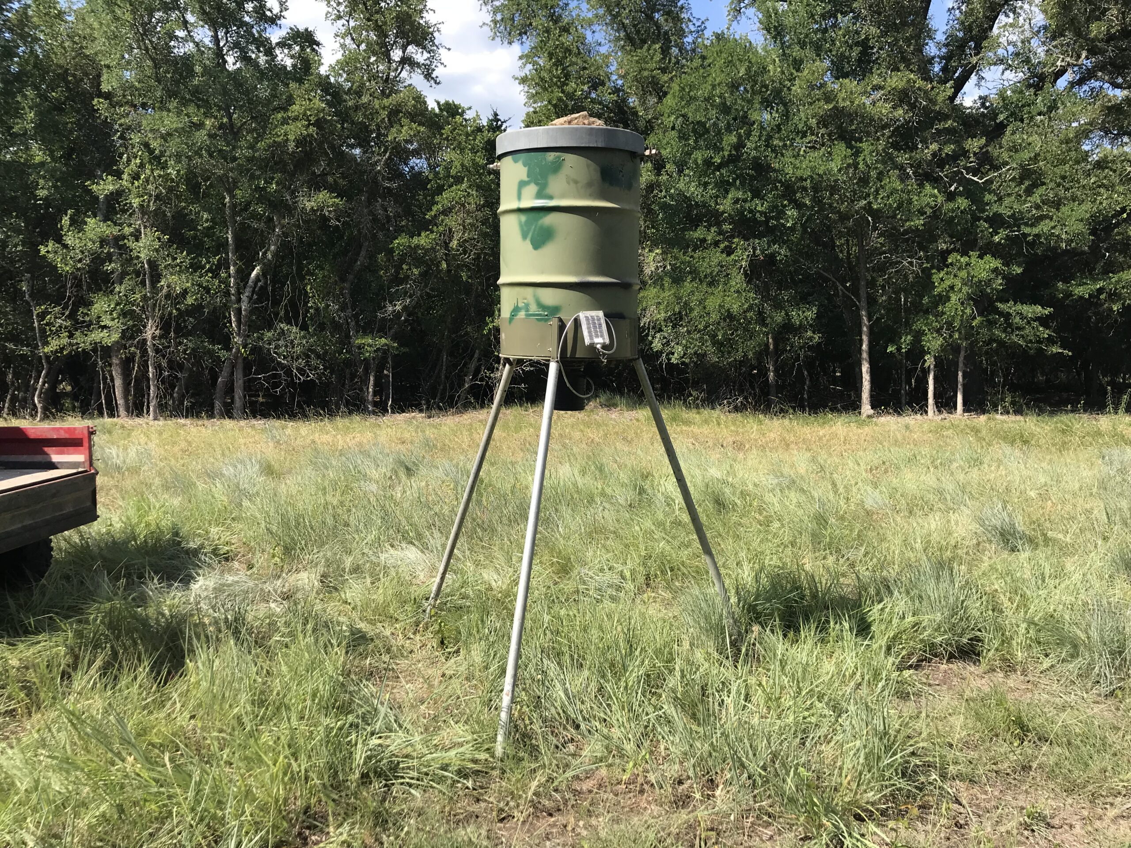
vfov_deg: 49.7
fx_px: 915
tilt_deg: -3.6
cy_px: 424
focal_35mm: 28
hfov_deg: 63.4
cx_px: 566
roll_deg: -0.1
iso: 20
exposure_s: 1/1277
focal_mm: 3.99
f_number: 1.8
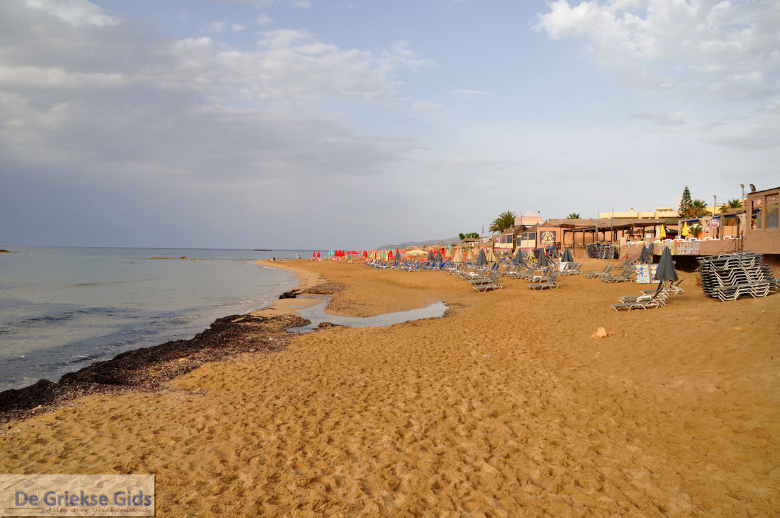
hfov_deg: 67.4
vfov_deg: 47.8
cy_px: 259
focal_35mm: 27
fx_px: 584
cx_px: 390
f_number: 10
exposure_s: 1/200
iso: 200
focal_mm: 18
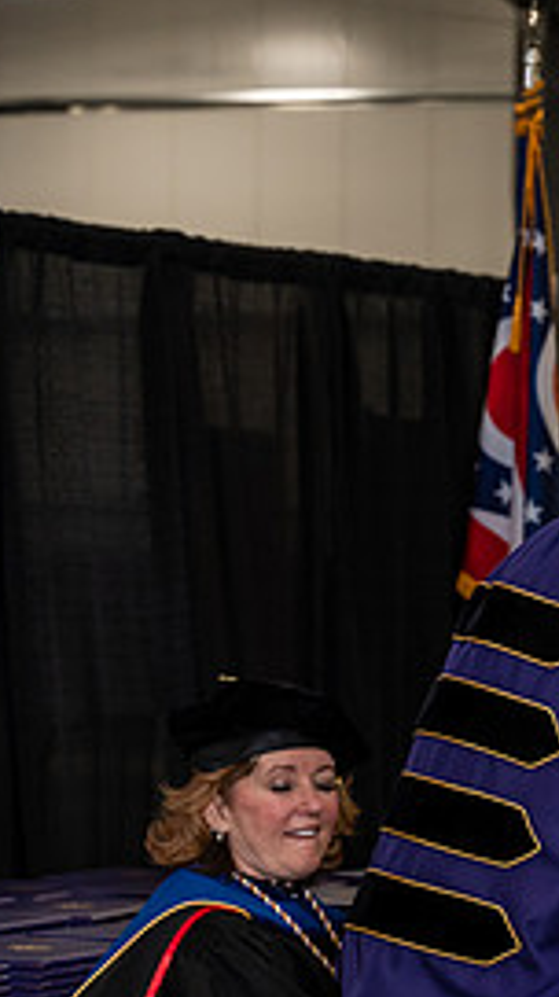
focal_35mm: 157
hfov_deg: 7.6
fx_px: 4146
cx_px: 835
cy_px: 635
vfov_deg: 13.7
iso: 1250
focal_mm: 70
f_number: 5
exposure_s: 1/200
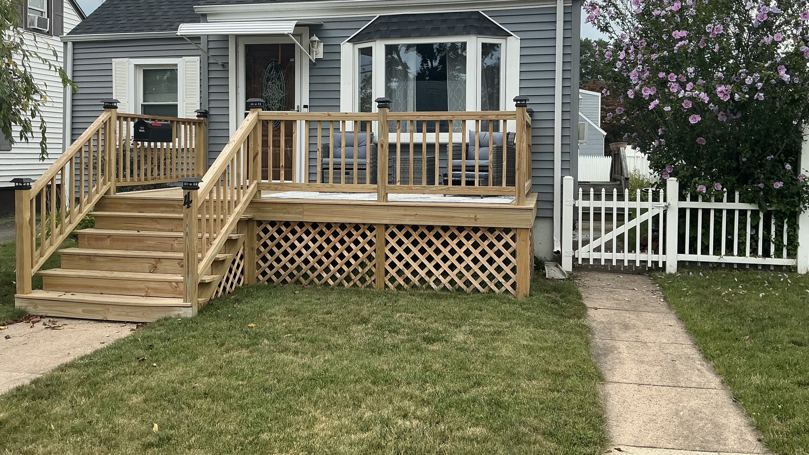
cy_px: 168
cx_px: 408
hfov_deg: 62.6
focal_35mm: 31
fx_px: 665
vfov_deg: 37.5
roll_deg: -0.1
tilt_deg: +0.2
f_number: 1.8
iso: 25
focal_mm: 3
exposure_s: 1/842
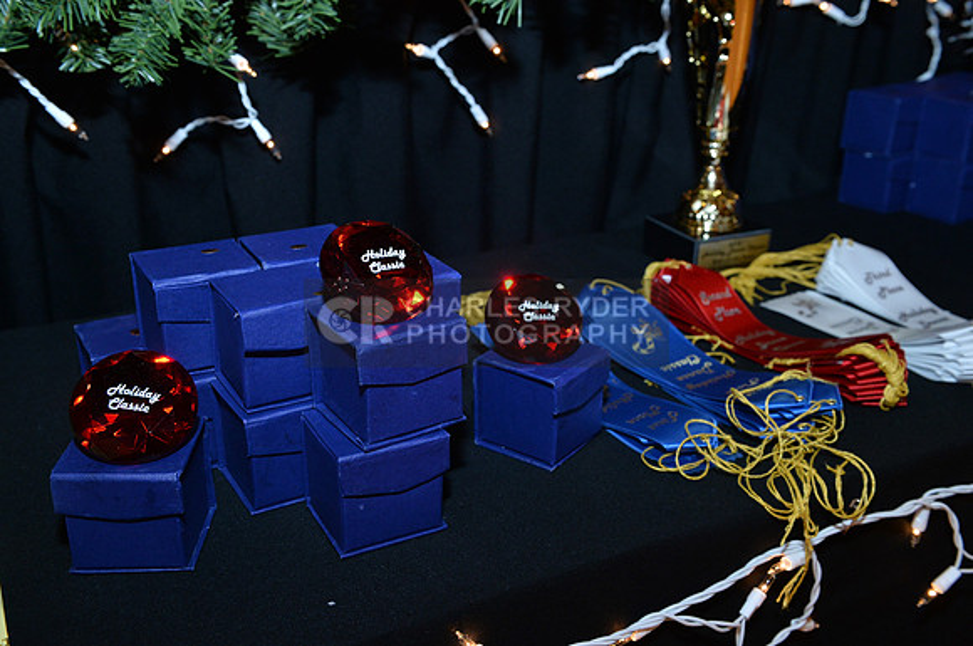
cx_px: 486
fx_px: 1026
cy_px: 323
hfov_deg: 50.8
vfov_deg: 35.0
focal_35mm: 38
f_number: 8
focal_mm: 38
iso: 2000
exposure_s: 1/250
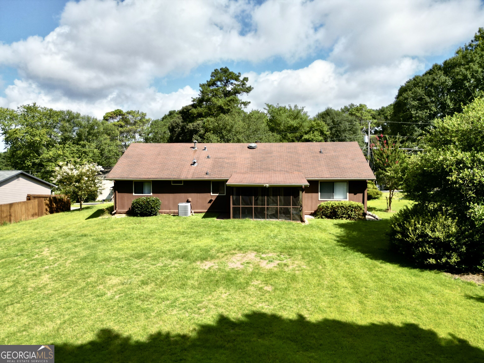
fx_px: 336
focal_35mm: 24
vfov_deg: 56.8
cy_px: 182
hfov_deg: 71.6
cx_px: 242
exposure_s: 1/3200
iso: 120
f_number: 1.7
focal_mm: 6.72
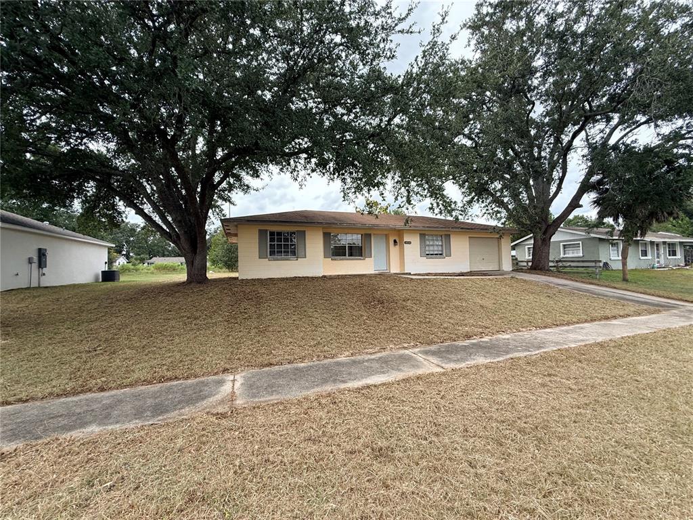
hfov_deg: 102.1
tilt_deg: +2.4
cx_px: 346
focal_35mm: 14
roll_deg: +3.1
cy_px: 260
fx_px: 280
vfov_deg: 85.7
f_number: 2.2
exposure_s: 1/1001
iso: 64
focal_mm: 2.22
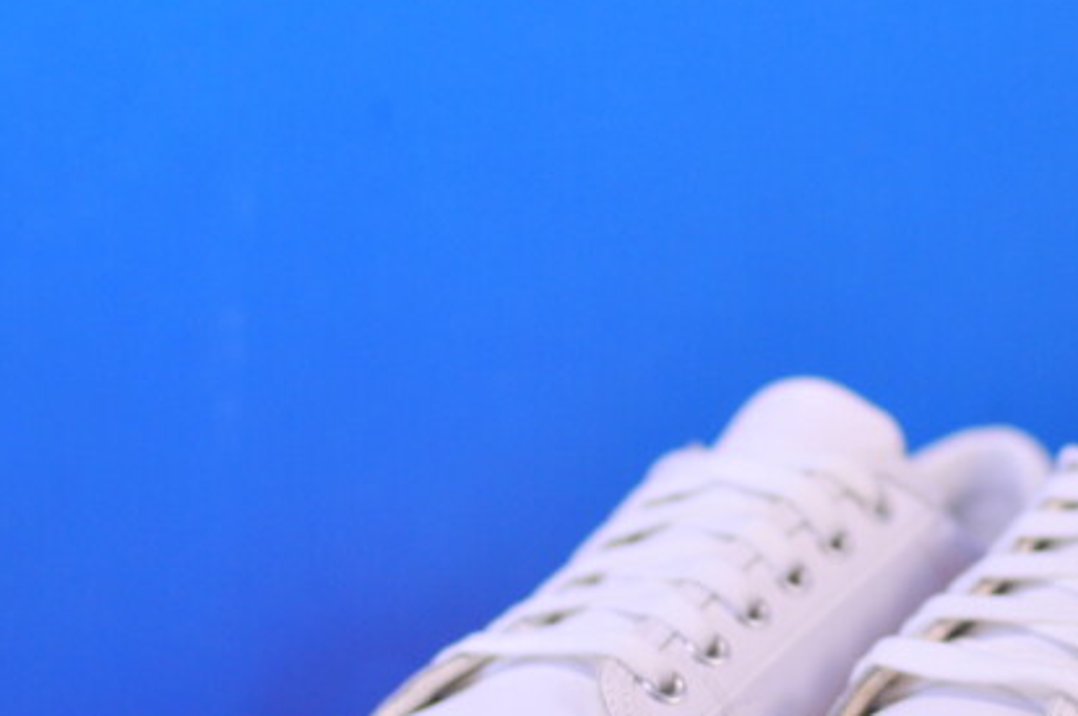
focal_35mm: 145
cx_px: 909
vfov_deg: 9.4
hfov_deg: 14.1
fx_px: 4337
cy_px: 363
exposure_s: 1/320
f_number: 2.2
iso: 250
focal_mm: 50
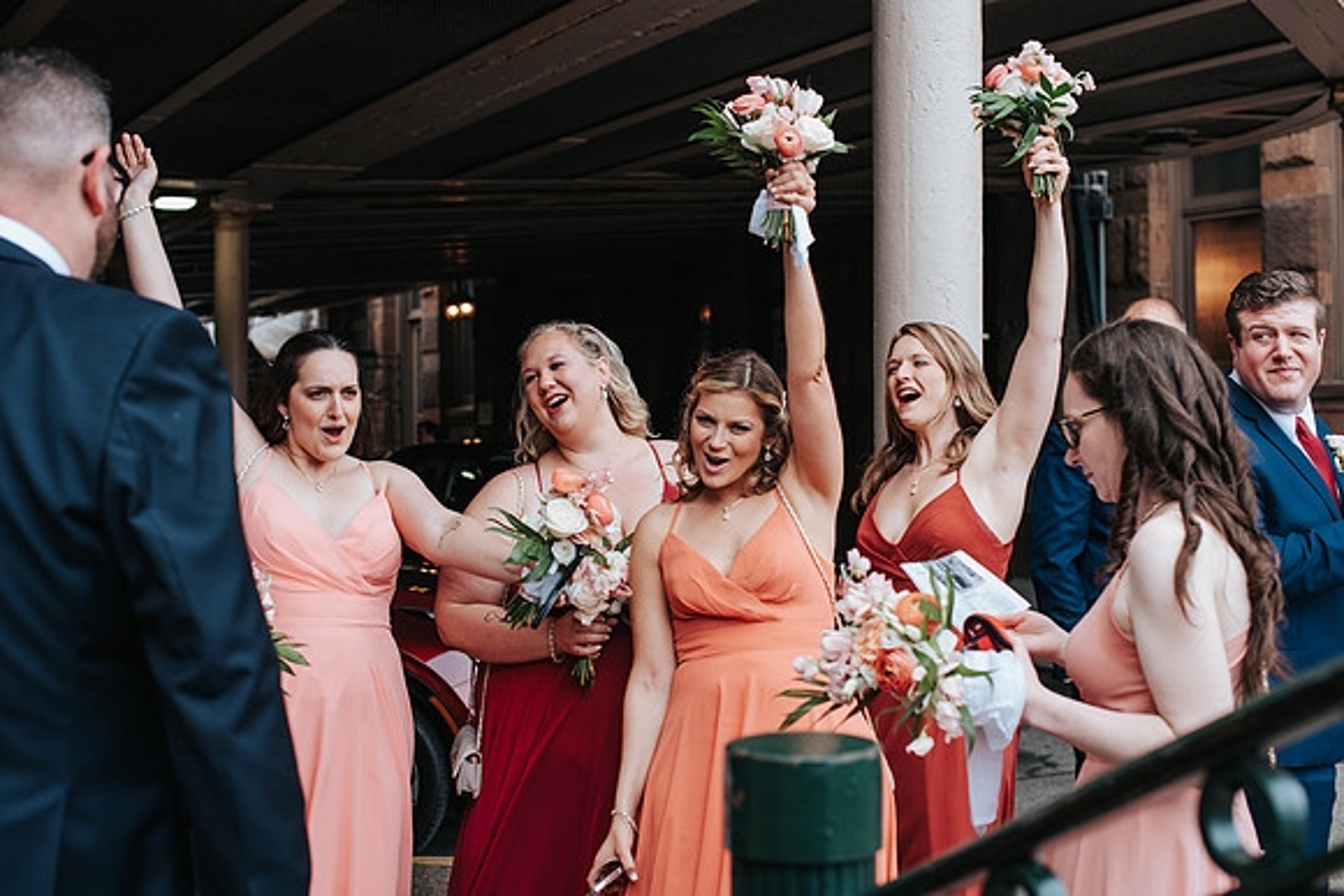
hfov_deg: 39.6
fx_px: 1867
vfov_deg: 27.0
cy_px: 448
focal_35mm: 50
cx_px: 672
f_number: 4
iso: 220
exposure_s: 1/250
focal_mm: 50
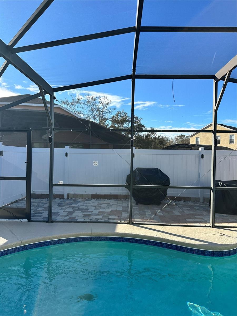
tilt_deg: -0.1
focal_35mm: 24
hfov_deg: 56.8
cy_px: 158
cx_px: 118
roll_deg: -1.6
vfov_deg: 71.6
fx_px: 219
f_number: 1.78
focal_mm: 6.86
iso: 80
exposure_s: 1/2252
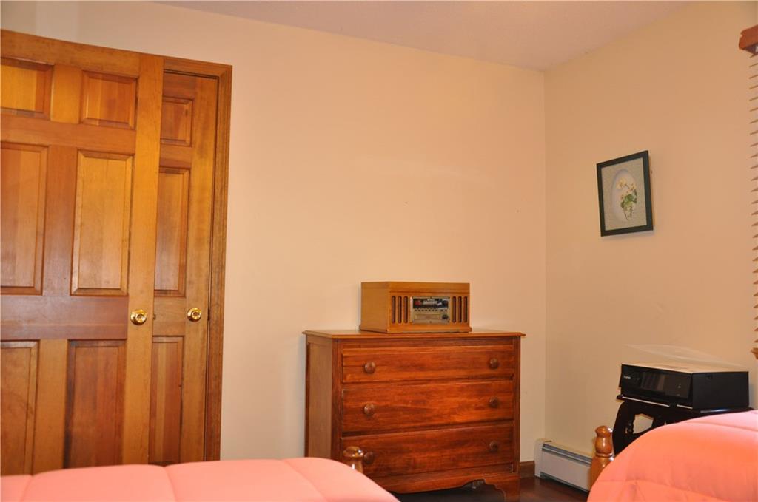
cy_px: 251
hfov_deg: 59.6
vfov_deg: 41.6
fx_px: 662
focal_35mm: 32
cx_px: 379
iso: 800
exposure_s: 1/60
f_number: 3.8
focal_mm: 21
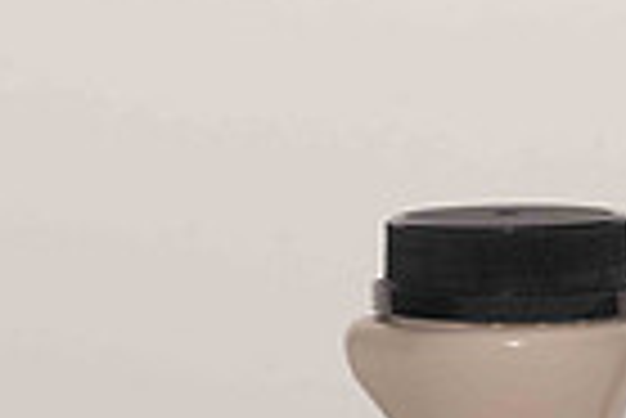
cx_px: 743
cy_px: 694
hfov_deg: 5.8
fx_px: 6197
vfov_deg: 3.8
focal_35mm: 356
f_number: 13
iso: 400
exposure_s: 1/100
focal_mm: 85
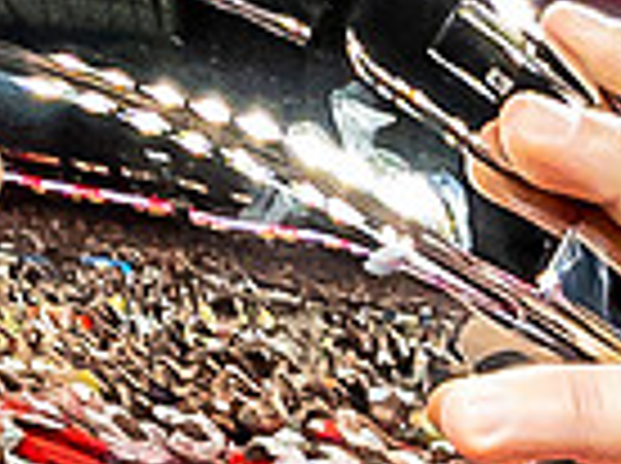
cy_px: 2043
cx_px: 599
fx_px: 61892
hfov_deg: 0.6
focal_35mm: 3456
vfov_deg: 0.4
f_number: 3.5
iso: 1250
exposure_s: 1/320
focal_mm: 110
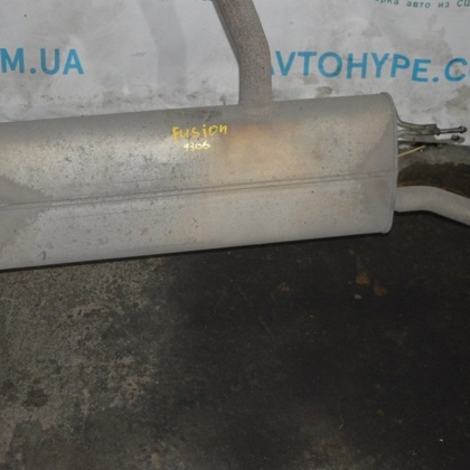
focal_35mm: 66
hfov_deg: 26.1
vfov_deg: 26.1
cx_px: 190
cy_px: 233
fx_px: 1014
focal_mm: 34
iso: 3200
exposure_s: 1/60
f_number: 4.5
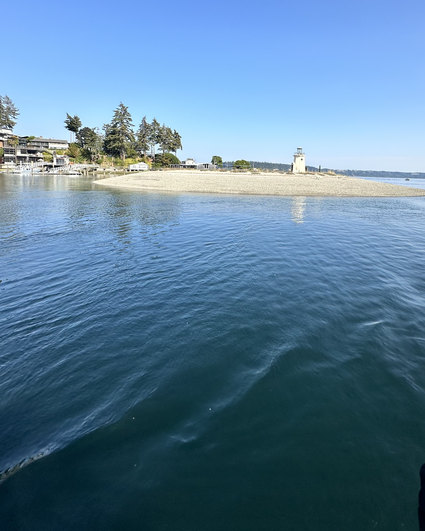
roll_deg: -3.7
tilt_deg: -3.1
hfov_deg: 72.9
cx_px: 257
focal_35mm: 18
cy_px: 193
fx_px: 283
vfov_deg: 84.4
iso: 50
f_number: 2.2
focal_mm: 2.22
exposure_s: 1/1511
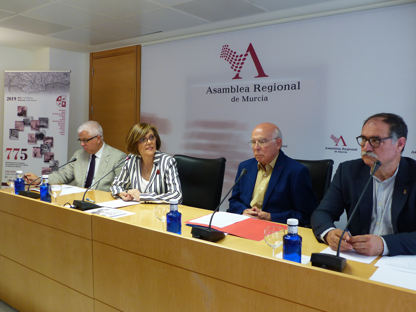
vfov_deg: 41.8
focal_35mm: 34
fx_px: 409
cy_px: 156
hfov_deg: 54.0
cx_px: 208
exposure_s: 1/60
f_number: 2.8
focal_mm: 6
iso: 200
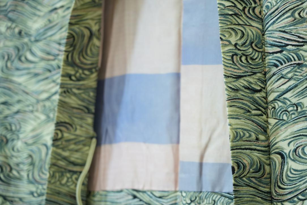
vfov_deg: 13.0
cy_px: 102
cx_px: 154
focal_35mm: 105
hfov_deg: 19.5
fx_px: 895
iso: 1250
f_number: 4
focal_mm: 105
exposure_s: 1/125
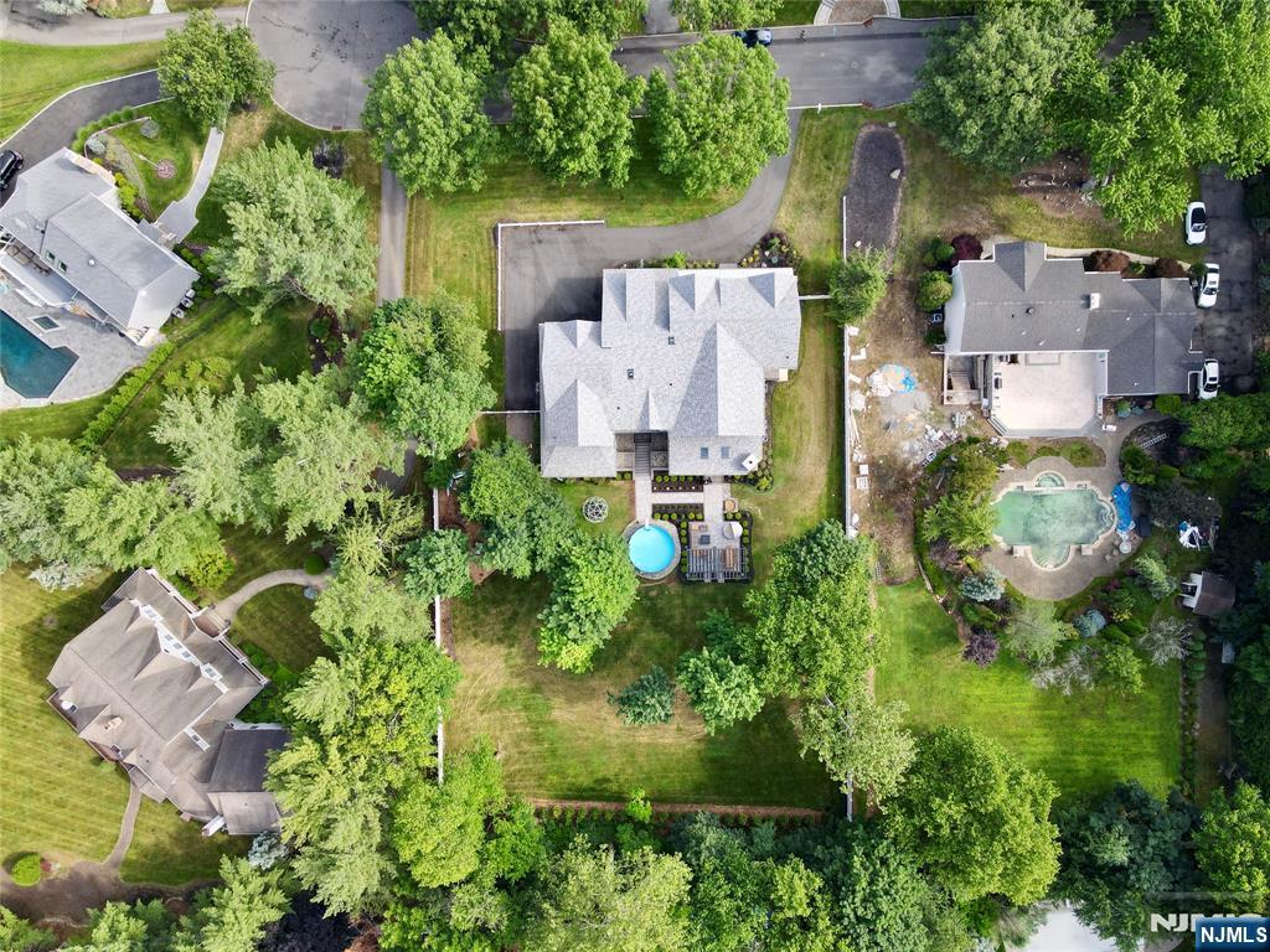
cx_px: 635
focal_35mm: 24
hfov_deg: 71.6
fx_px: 881
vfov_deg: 56.8
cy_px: 476
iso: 100
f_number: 2.8
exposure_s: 1/160
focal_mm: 4.5
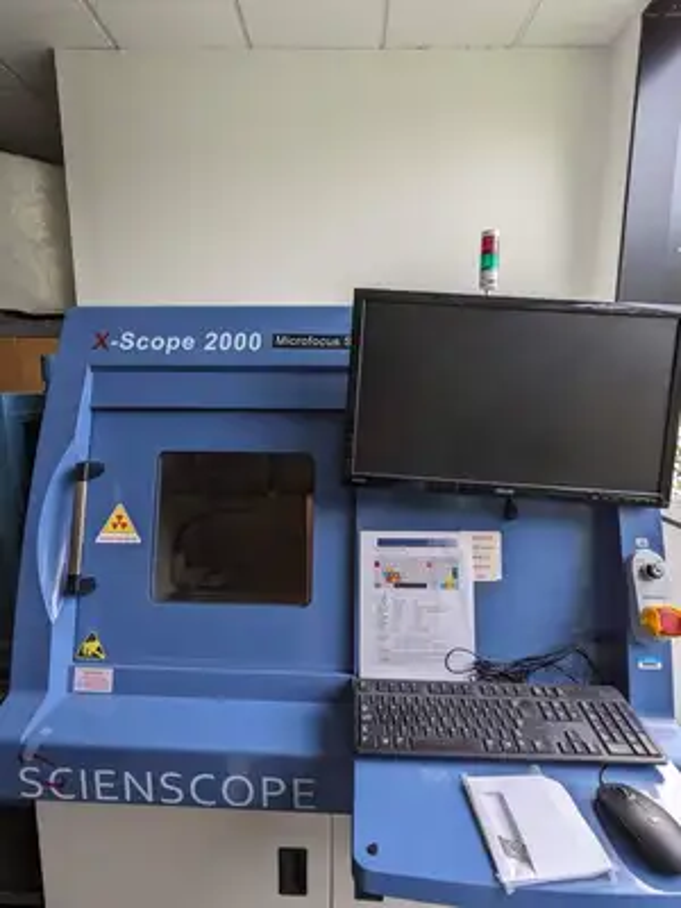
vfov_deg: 94.5
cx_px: 340
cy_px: 454
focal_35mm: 16
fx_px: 420
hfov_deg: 78.1
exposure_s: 1/25
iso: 44
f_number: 2.2
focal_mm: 2.2
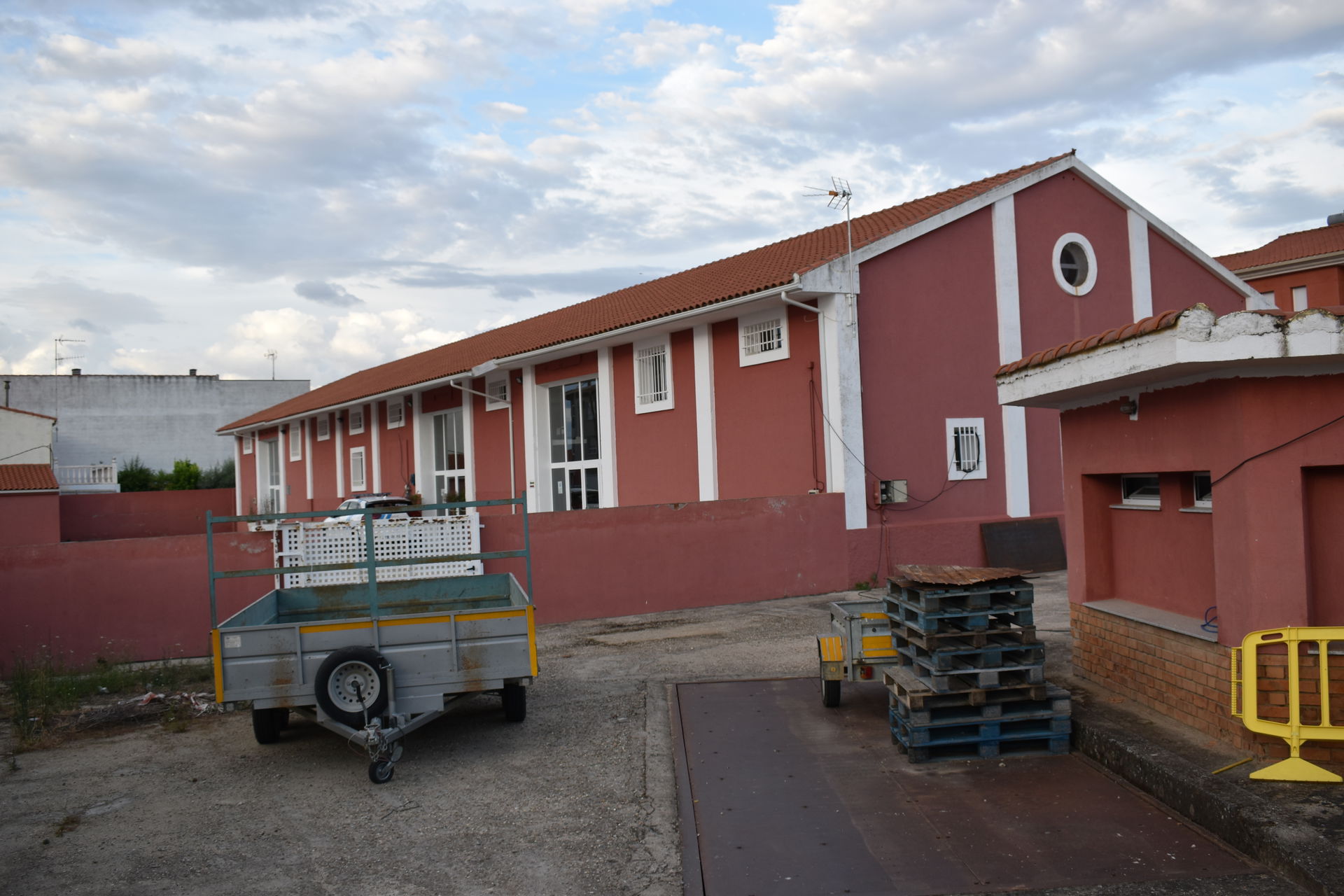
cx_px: 672
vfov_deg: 40.0
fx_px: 1232
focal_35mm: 33
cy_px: 448
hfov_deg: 57.2
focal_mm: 22
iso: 250
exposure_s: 1/250
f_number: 5.6
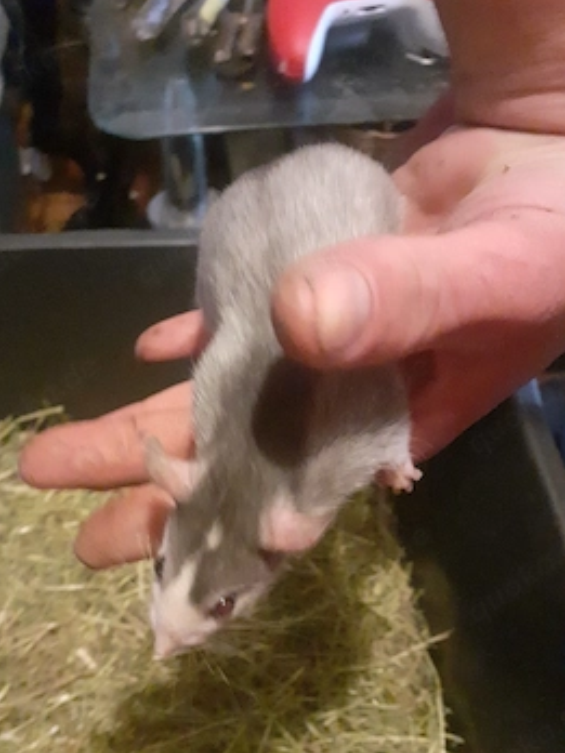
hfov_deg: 45.3
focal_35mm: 31
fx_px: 675
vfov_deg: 58.1
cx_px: 247
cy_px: 428
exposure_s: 1/20
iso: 1000
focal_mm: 3.6
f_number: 1.9
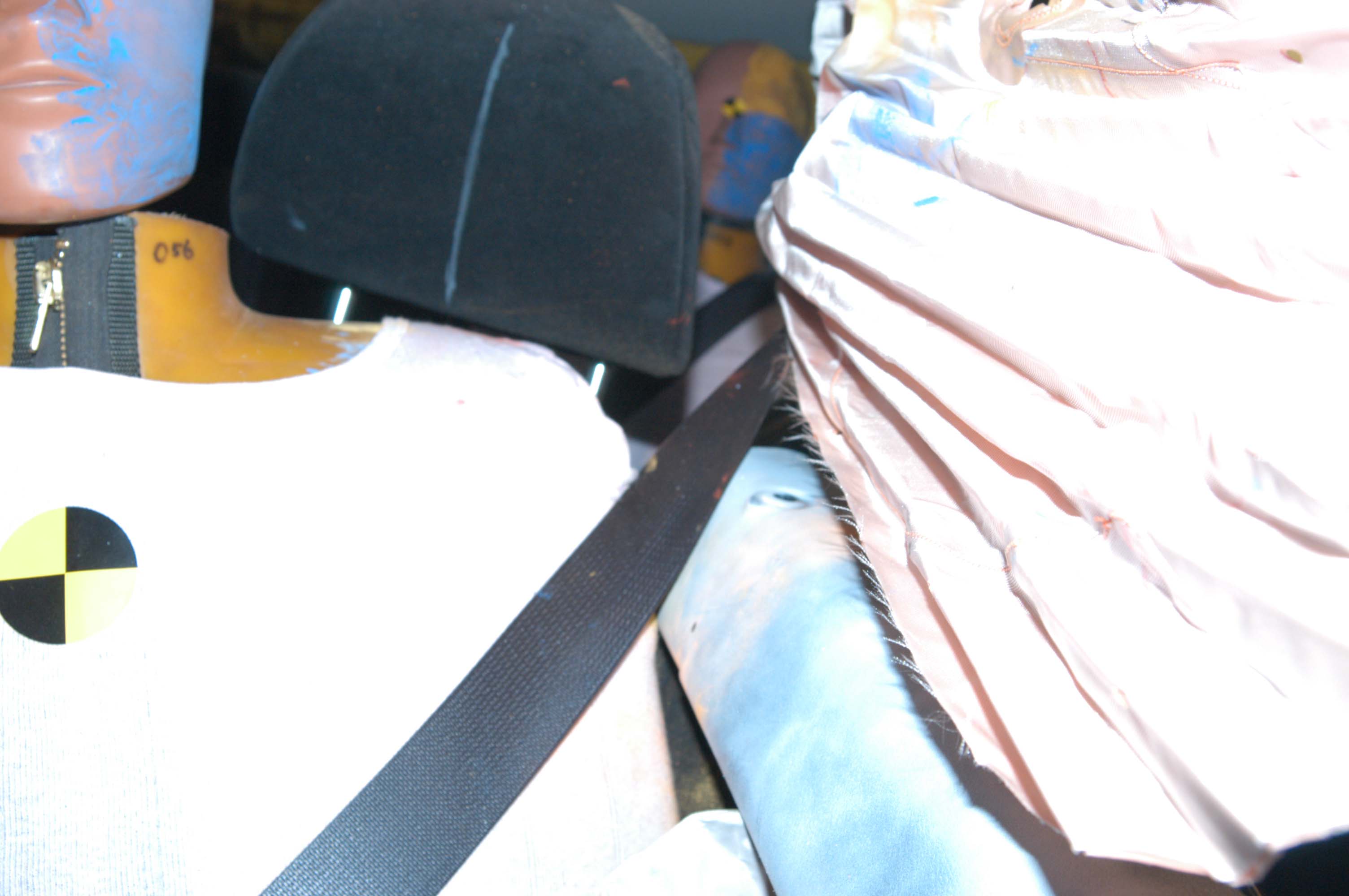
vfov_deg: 36.8
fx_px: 1348
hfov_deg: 53.2
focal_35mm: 36
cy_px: 448
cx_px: 674
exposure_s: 1/60
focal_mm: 24
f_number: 5.6
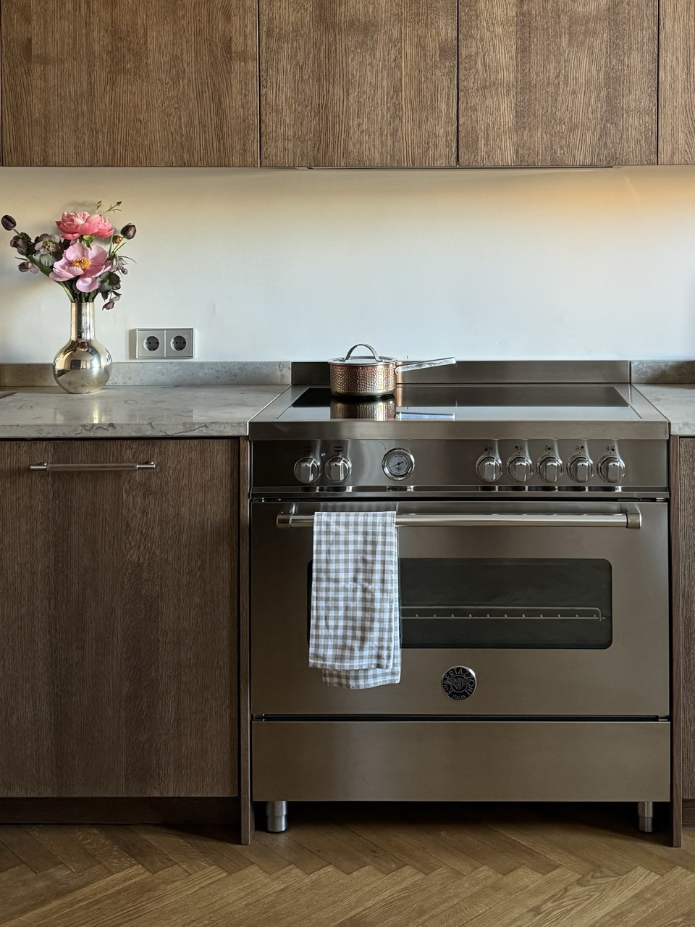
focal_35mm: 24
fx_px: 642
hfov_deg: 56.8
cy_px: 464
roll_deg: +0.3
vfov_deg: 71.6
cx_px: 348
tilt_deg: -1.5
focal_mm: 6.76
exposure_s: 1/60
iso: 320
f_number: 1.78
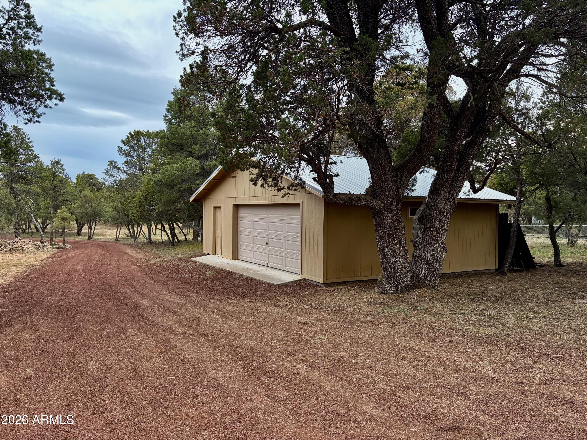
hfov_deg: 67.3
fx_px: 441
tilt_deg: -0.7
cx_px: 294
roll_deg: -0.6
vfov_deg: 53.1
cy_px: 220
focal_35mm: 26
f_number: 1.6
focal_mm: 5.96
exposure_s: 1/185
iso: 125
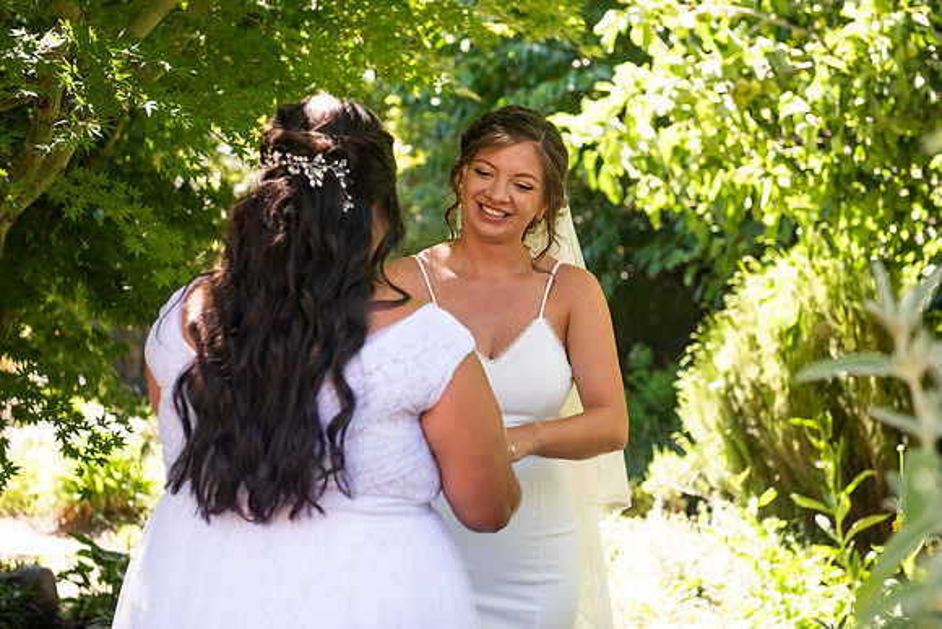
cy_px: 314
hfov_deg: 28.8
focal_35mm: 70
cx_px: 471
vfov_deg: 19.5
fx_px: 1832
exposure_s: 1/320
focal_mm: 70
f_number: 4
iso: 640
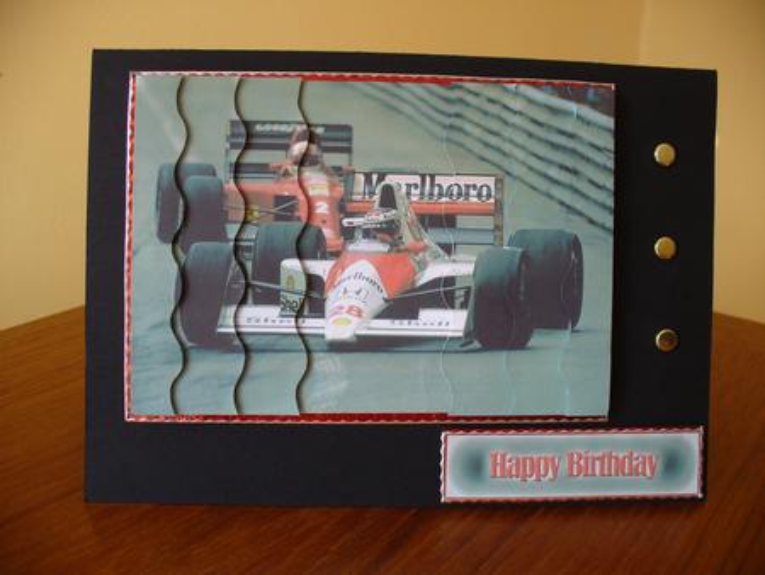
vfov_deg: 38.7
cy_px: 288
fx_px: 818
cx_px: 382
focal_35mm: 37
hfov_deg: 50.1
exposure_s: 1/125
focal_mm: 6.1
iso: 64
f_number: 2.8
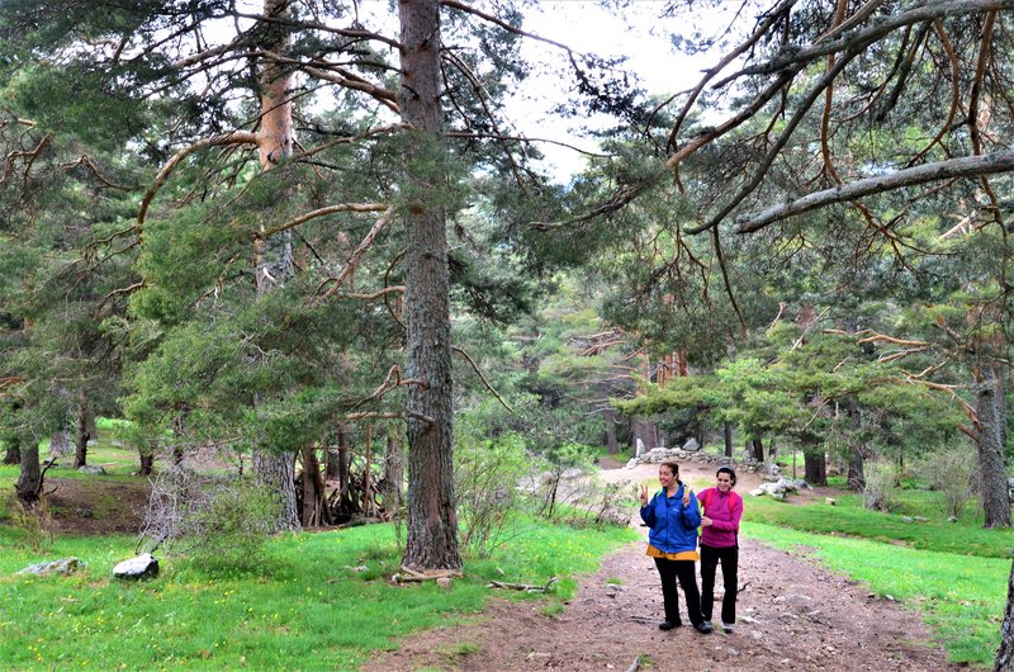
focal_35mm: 33
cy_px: 336
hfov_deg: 57.3
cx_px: 507
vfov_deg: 39.8
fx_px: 928
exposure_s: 1/50
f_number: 8
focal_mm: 22
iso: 640
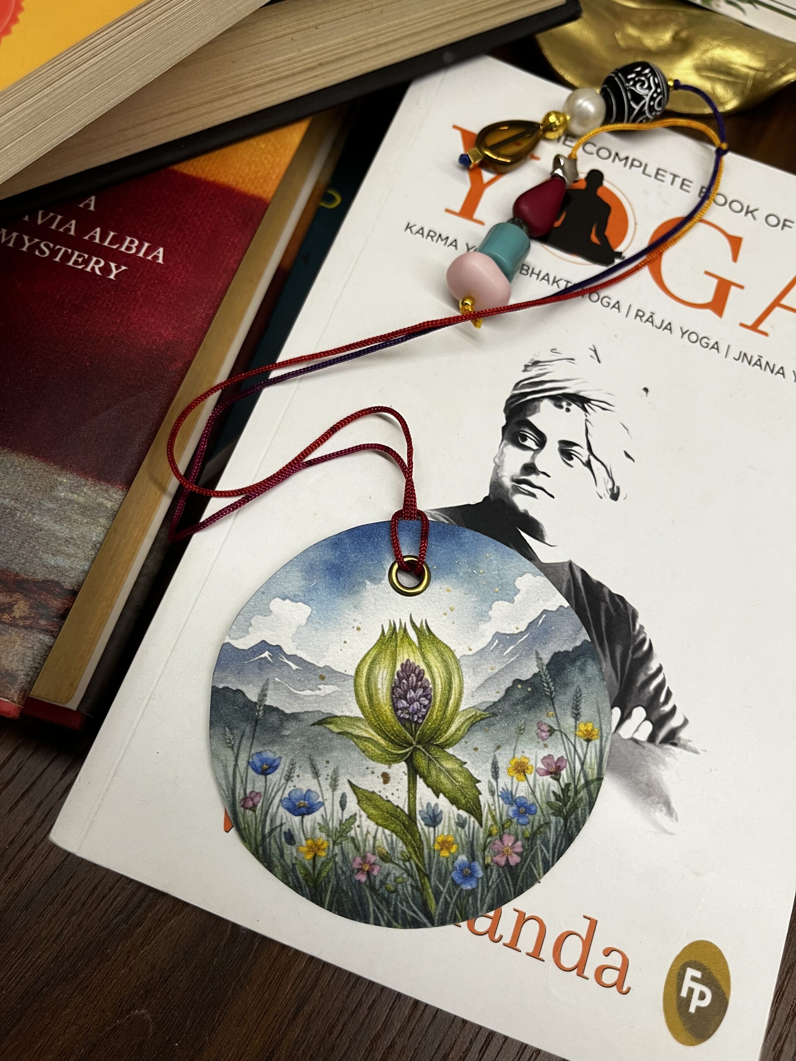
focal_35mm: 26
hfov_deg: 53.1
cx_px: 398
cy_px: 530
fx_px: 797
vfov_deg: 67.3
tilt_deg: -68.5
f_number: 1.6
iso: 64
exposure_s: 1/50
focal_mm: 5.1
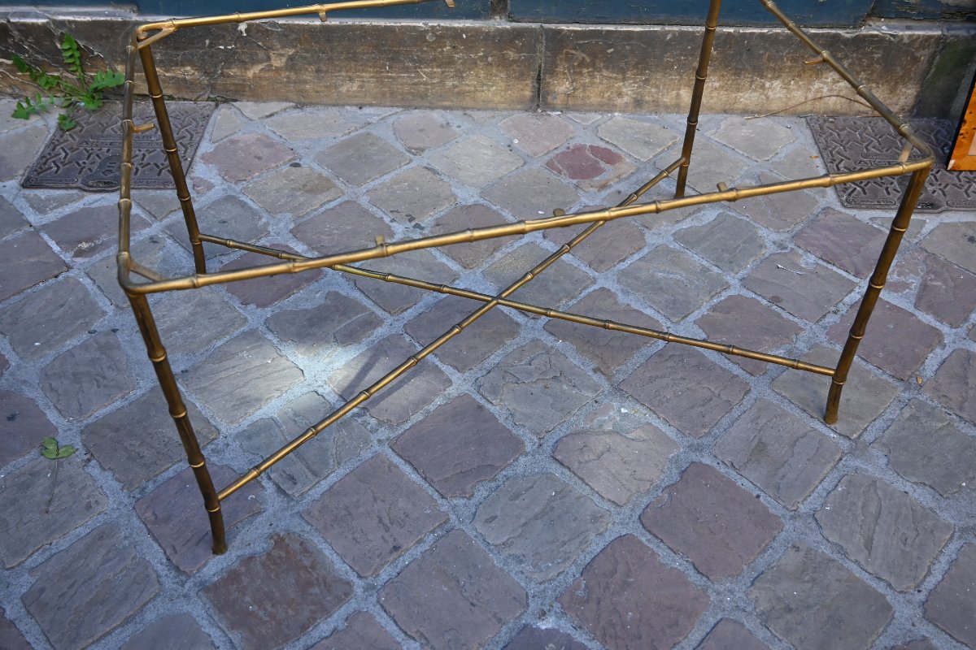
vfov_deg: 40.8
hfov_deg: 58.3
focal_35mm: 32
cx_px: 488
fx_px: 874
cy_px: 325
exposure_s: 1/250
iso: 400
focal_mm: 21.5
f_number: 4
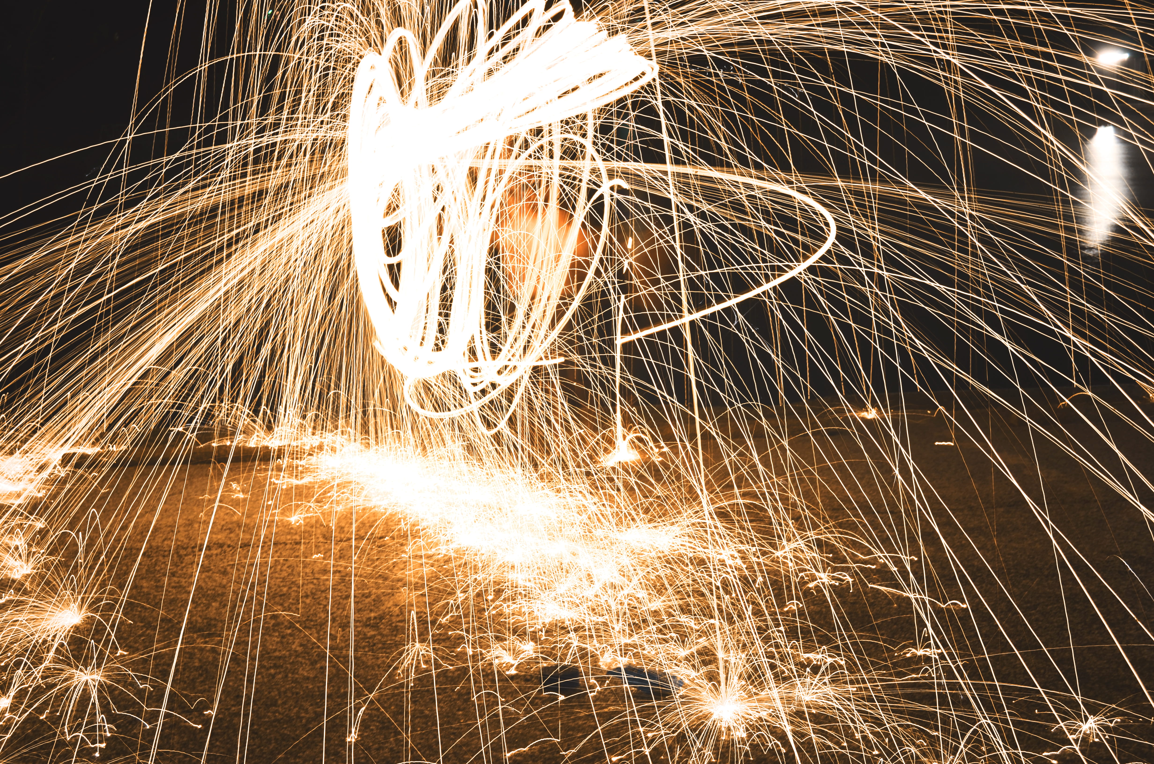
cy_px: 382
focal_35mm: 48
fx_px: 1535
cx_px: 577
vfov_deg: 28.0
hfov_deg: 41.2
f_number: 6.3
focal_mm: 32
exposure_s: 20
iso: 100
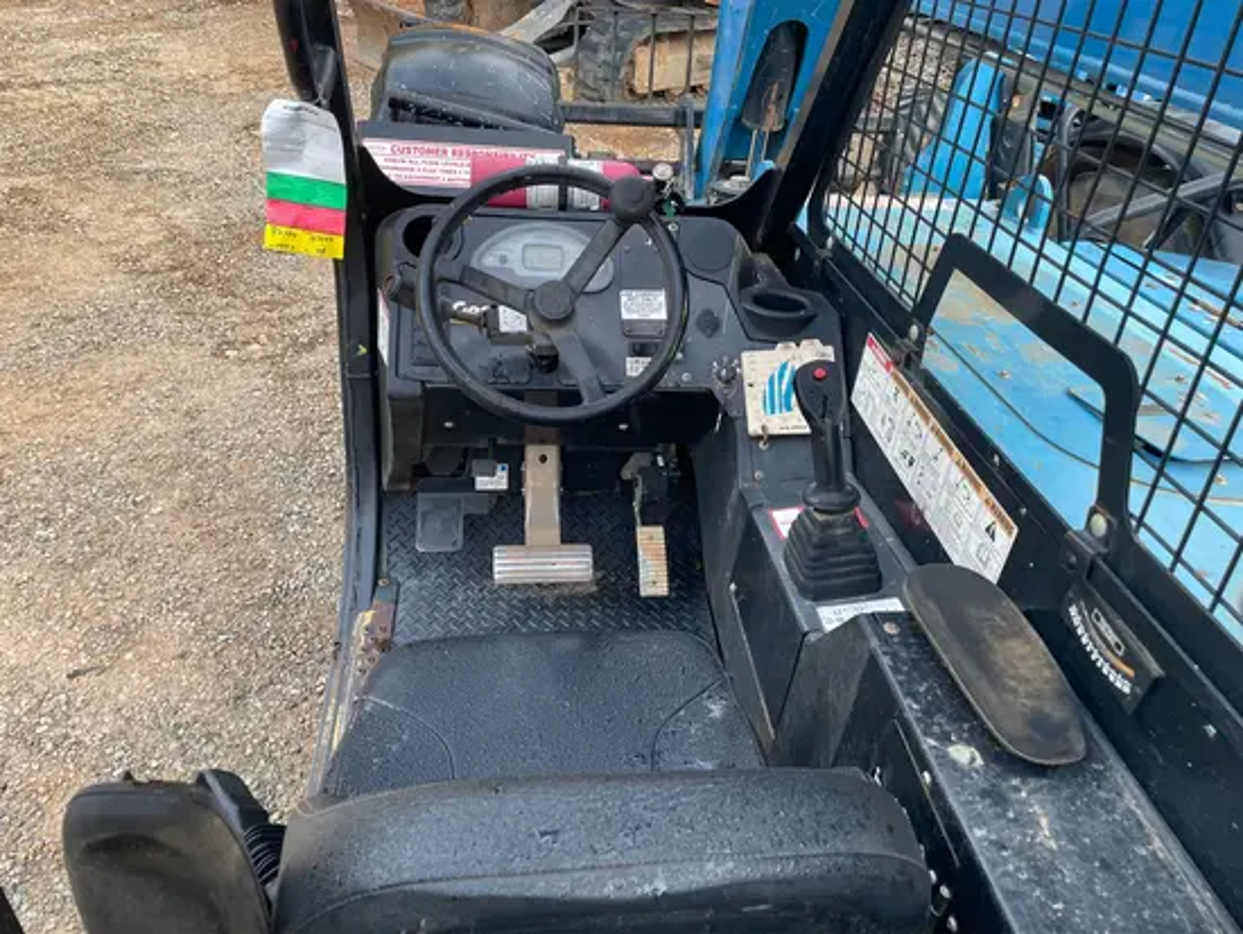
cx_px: 622
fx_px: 934
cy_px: 467
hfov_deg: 67.3
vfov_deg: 53.1
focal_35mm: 26
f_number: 1.6
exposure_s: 1/121
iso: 125
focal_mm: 4.2
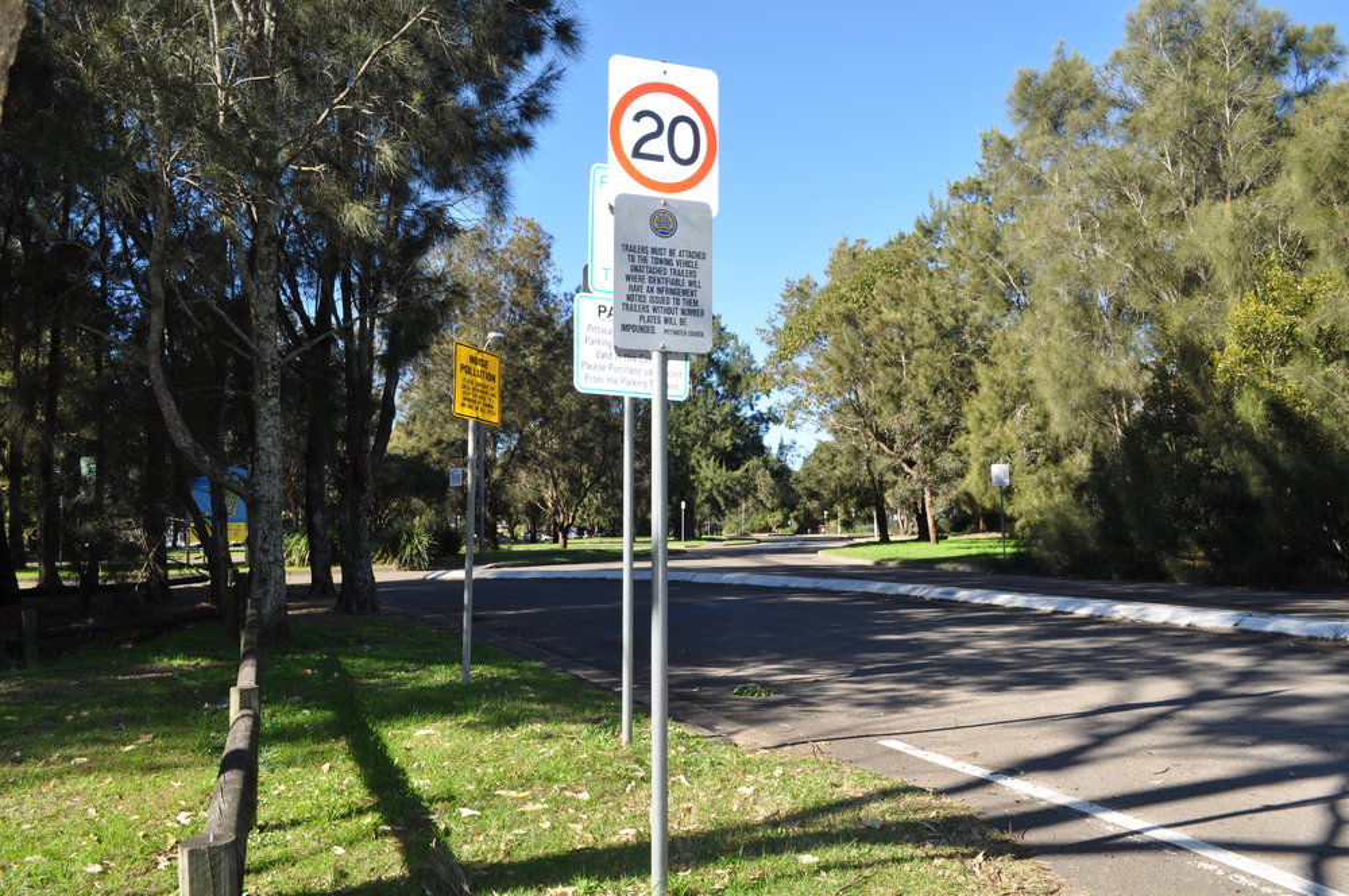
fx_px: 1010
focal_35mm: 27
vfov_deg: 47.8
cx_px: 674
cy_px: 448
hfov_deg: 67.4
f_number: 7.1
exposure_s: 1/200
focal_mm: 18
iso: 200
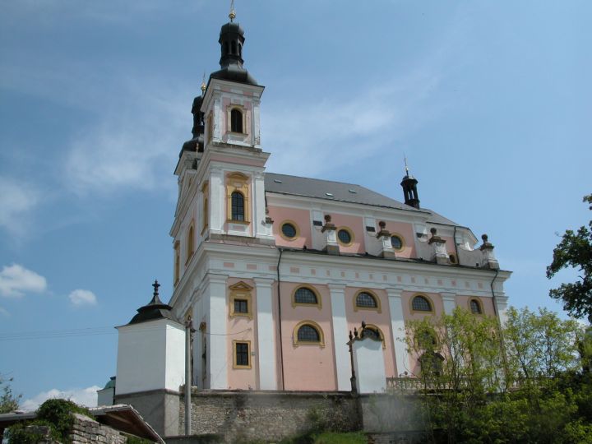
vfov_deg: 41.8
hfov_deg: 54.0
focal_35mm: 34
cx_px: 296
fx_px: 581
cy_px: 222
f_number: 7.1
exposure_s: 1/513
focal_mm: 8.9
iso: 100
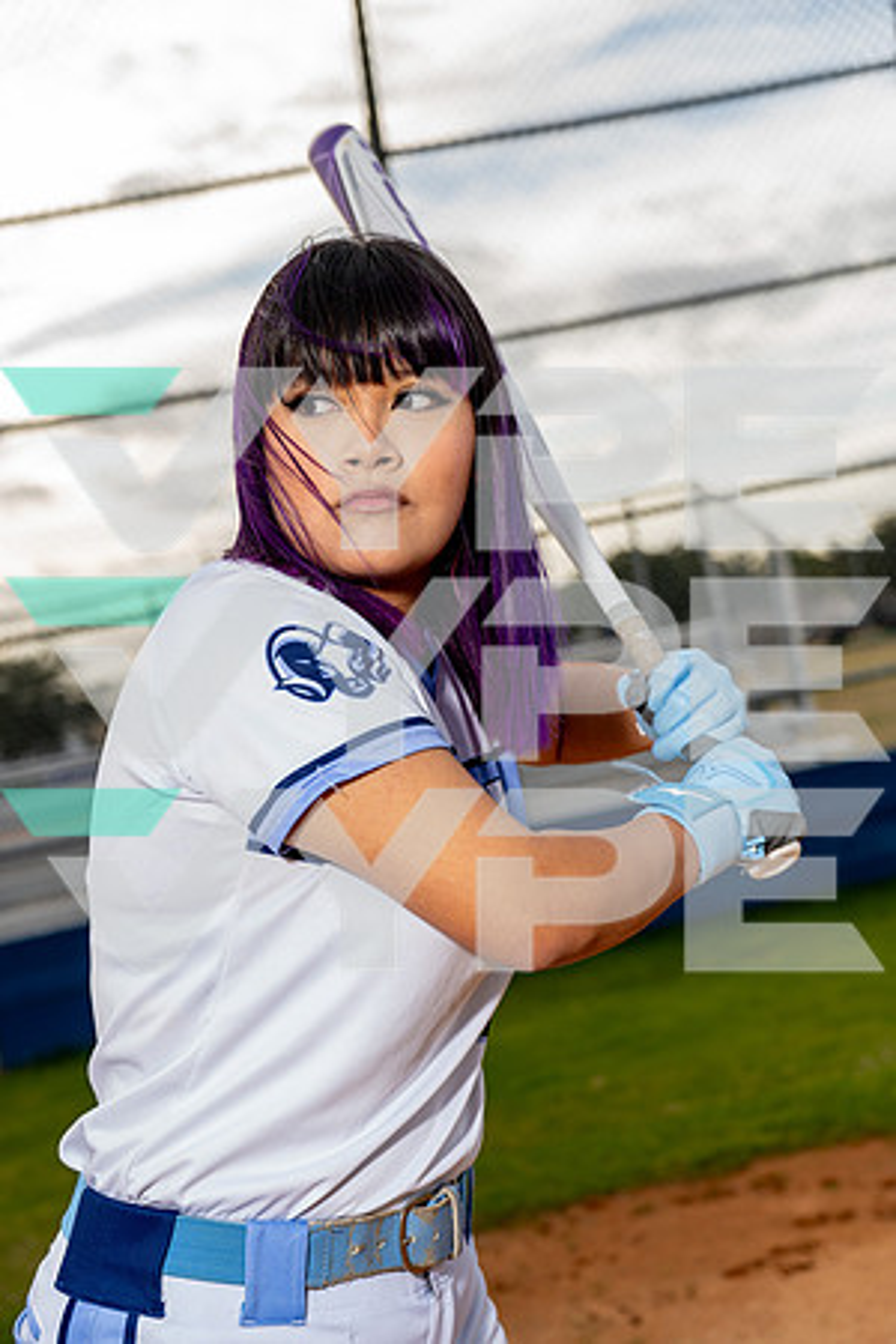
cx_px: 448
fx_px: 1904
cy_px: 672
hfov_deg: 26.5
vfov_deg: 38.9
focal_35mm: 51
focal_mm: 51
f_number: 4
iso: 80
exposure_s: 1/250
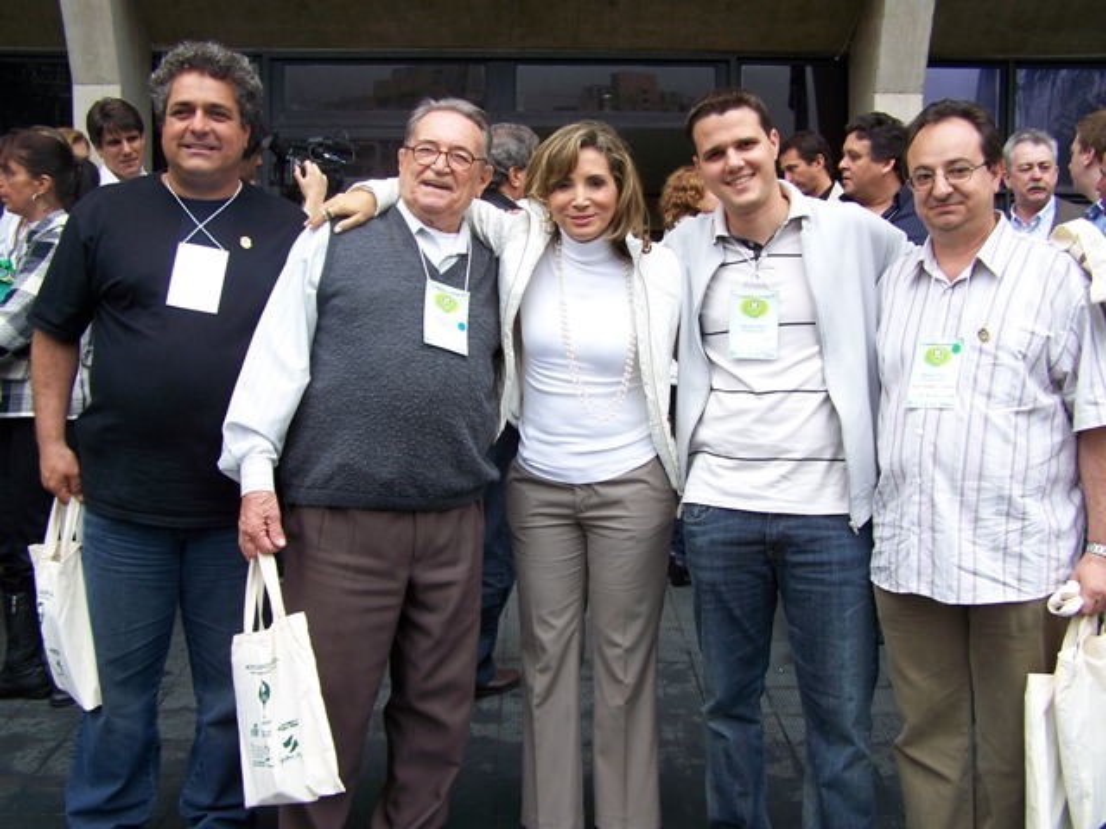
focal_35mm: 38
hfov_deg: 49.0
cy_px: 414
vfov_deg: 37.7
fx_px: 1214
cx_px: 553
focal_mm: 6.3
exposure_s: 1/125
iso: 80
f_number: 2.8
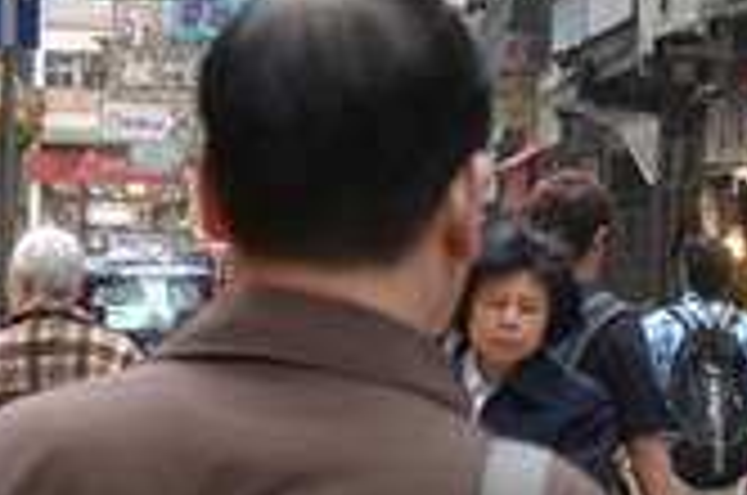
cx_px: 594
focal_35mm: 259
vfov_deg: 5.3
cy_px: 198
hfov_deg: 8.0
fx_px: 5364
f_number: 5
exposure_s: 1/100
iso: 400
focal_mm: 28
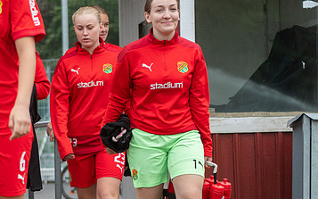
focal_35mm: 174
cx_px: 73
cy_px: 145
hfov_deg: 12.0
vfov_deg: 7.5
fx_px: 1508
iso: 360
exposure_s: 1/1250
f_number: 3.2
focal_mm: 70
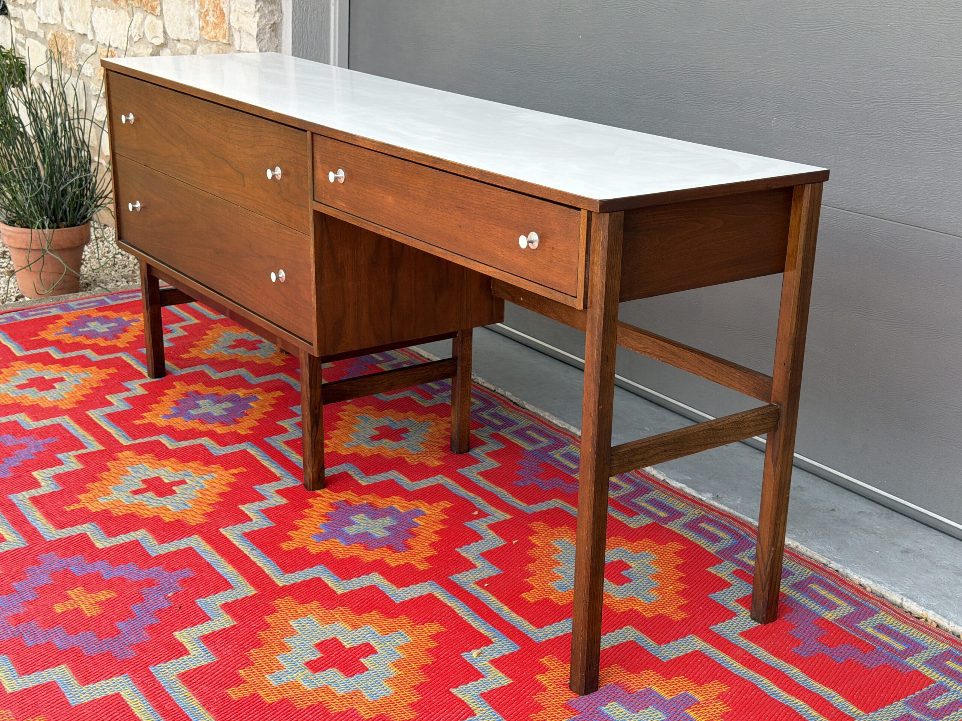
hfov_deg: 39.7
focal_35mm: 48
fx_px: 1334
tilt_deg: -16.2
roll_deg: -3.2
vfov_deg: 30.3
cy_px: 360
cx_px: 481
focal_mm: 6.76
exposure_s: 1/364
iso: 64
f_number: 1.78
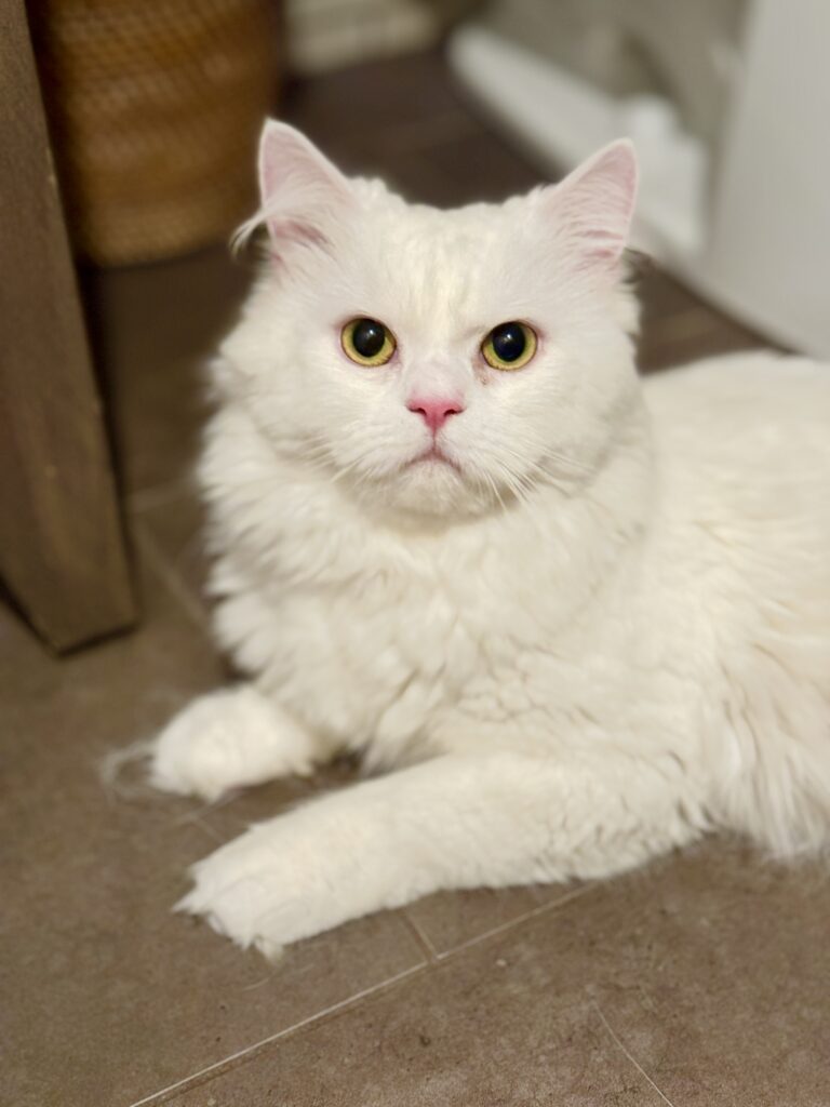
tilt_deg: -38.2
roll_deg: +3.4
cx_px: 415
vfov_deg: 39.7
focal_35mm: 48
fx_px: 1535
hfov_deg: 30.3
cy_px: 554
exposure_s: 1/40
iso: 500
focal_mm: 6.76
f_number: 1.78
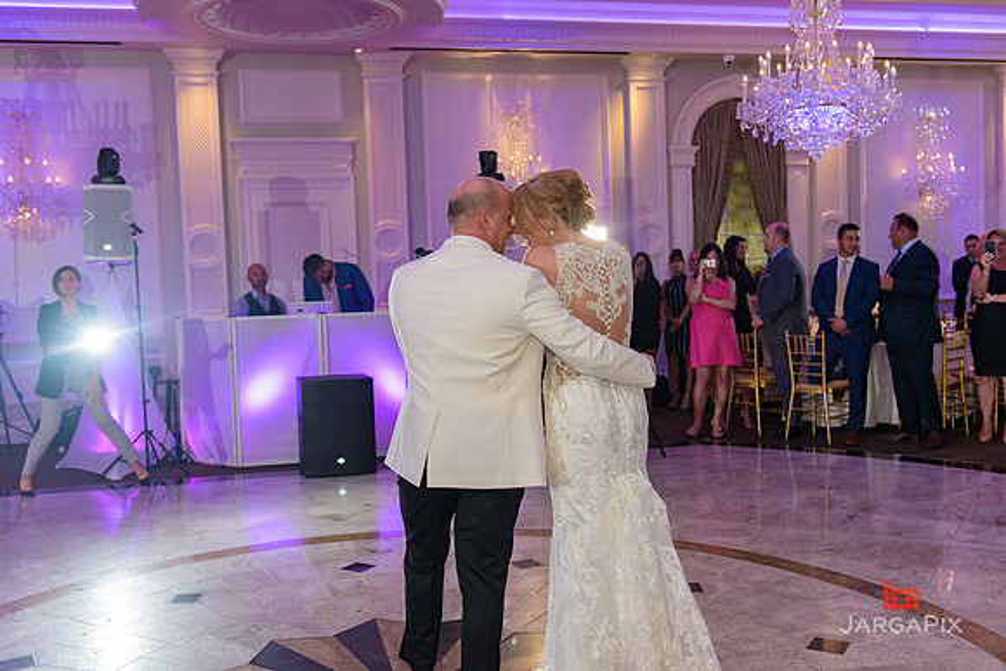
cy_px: 336
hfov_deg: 54.4
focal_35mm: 35
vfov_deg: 37.9
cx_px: 503
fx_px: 978
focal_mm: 35
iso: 1600
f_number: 3.2
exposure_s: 1/125
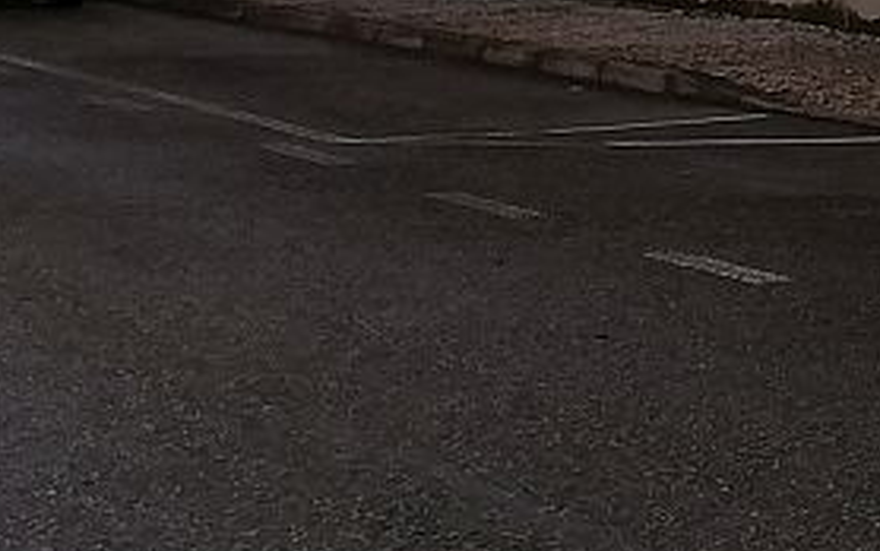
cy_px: -668
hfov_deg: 10.9
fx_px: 4103
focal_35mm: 171
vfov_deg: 7.3
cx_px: 1906
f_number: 2.2
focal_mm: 3.81
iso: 50
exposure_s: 1/778
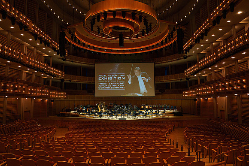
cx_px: 124
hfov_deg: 72.5
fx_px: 170
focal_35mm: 25
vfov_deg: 52.1
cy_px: 83
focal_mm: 24
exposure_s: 1/200
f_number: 5.6
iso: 2500
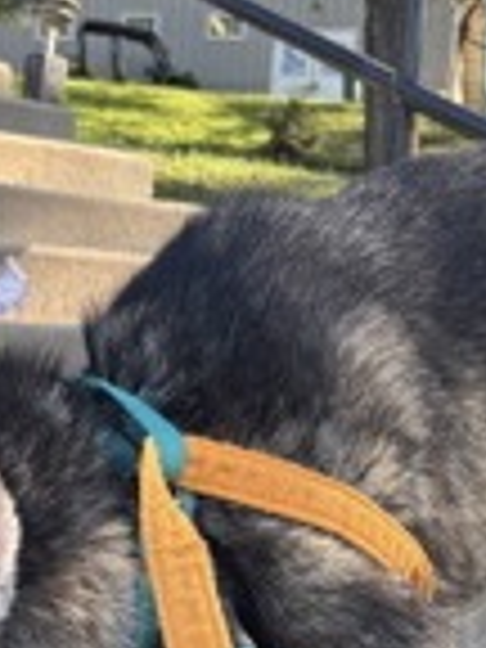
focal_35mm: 76
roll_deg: -1.9
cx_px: 88
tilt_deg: -16.1
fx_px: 1423
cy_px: 783
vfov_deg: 23.4
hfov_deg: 19.2
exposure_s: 1/186
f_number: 1.6
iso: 40
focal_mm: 5.96
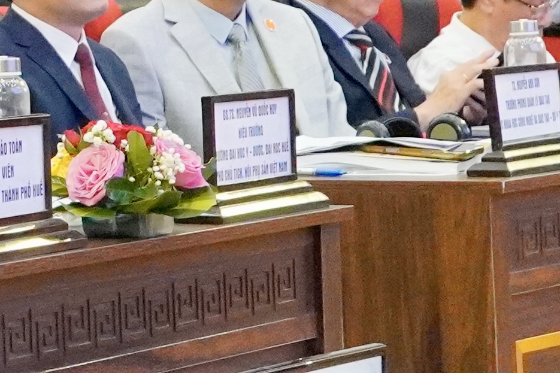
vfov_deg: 5.9
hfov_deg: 8.5
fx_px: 3592
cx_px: -523
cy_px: -62
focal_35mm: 231
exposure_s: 1/60
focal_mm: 24
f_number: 4.5
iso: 3200
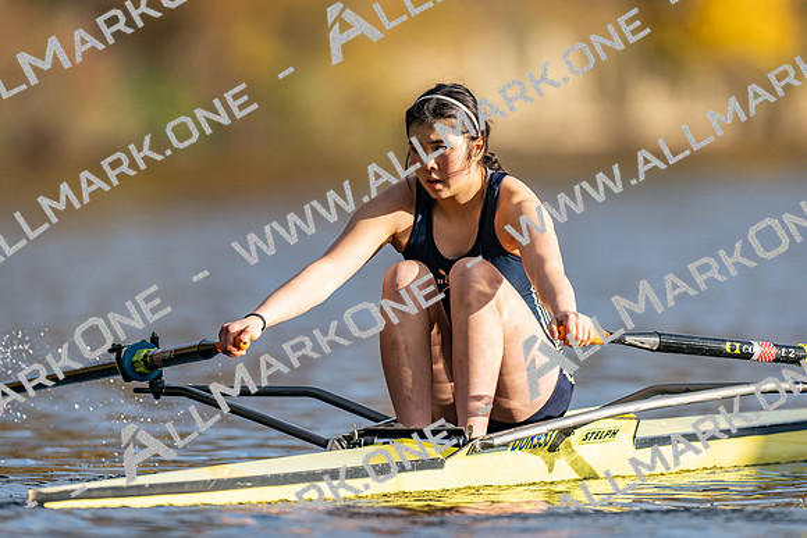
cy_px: 269
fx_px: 20189
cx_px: 404
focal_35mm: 900
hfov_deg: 2.3
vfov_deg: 1.5
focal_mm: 600
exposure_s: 1/2500
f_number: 4
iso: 280
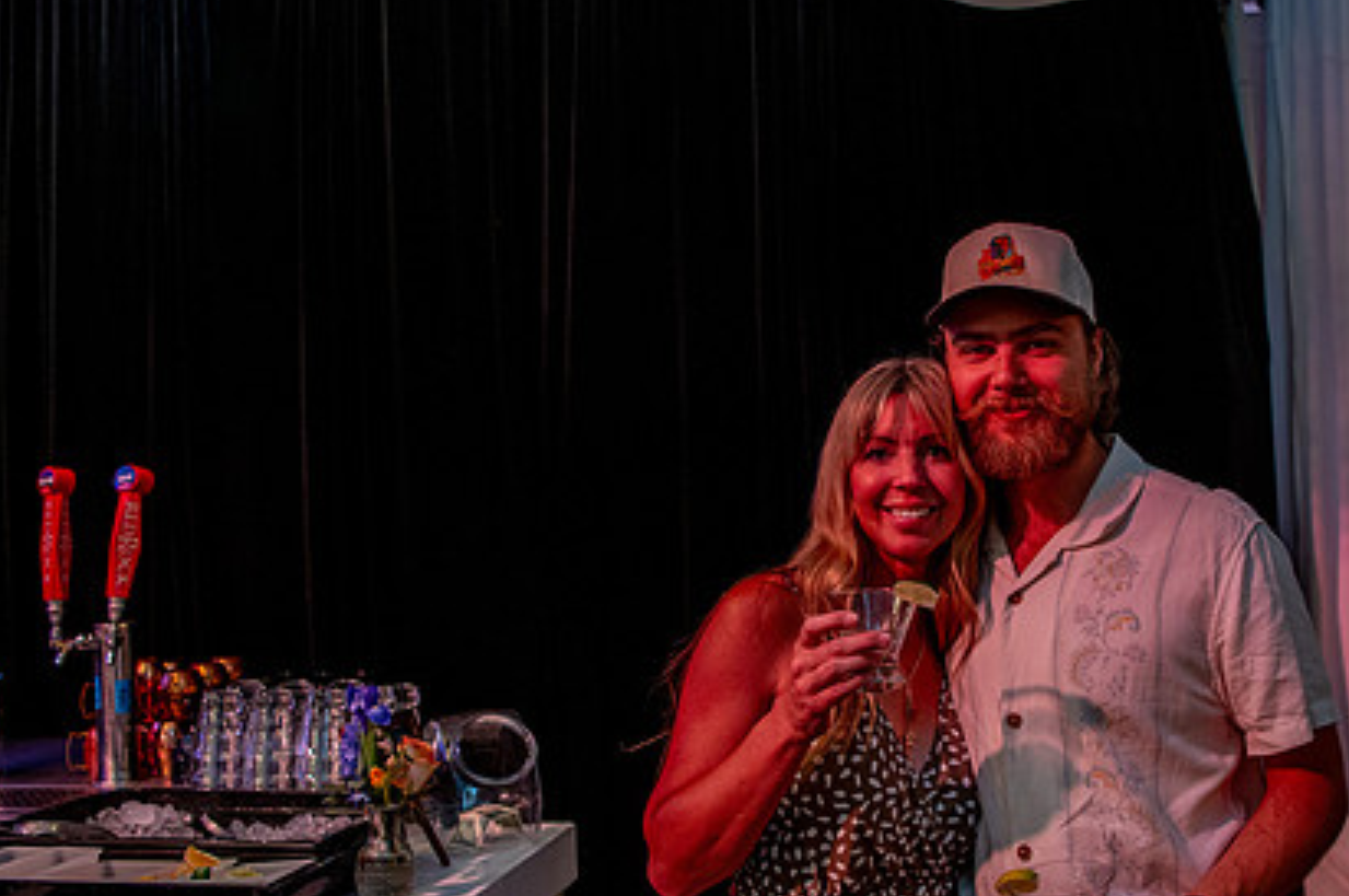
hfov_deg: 55.3
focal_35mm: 34
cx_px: 830
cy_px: 450
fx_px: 1273
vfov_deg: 38.8
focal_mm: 24
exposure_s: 1/160
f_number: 2.8
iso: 2500
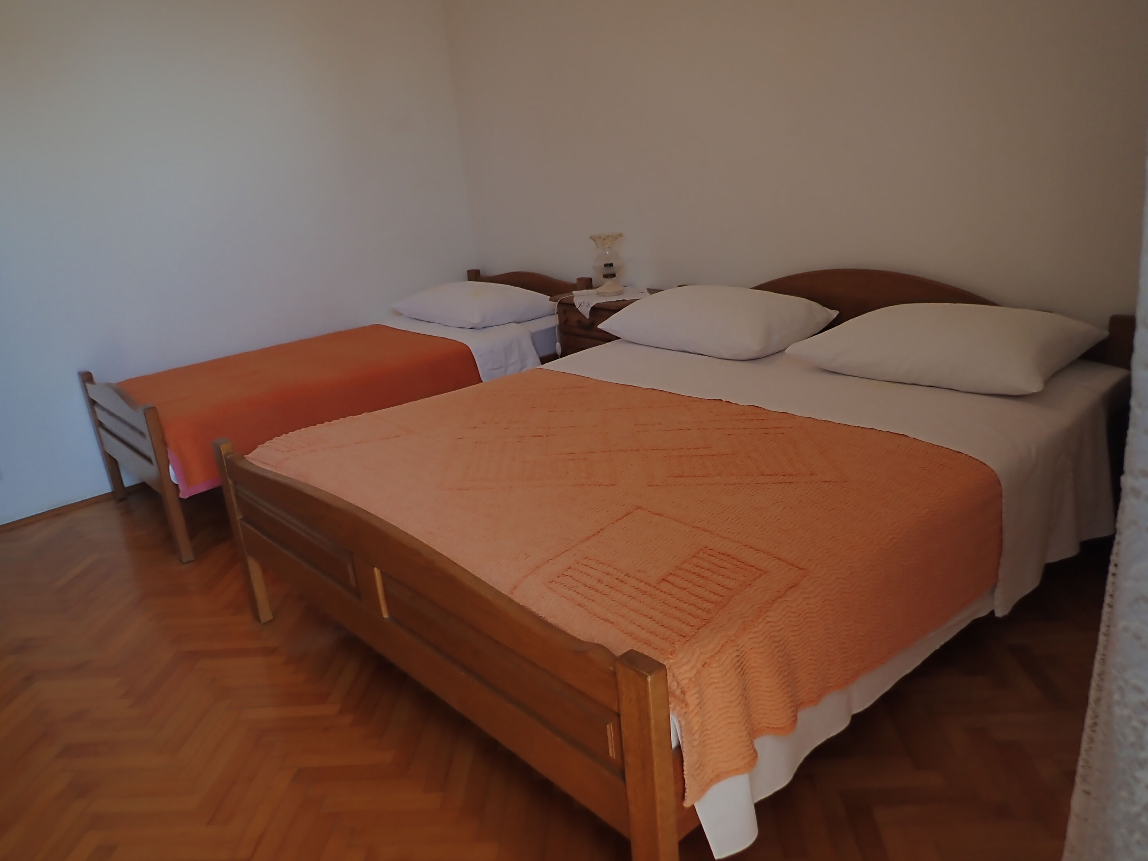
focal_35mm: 25
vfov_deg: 54.9
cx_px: 574
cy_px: 430
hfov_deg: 69.4
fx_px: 829
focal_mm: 4.5
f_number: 2
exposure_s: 1/40
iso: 200
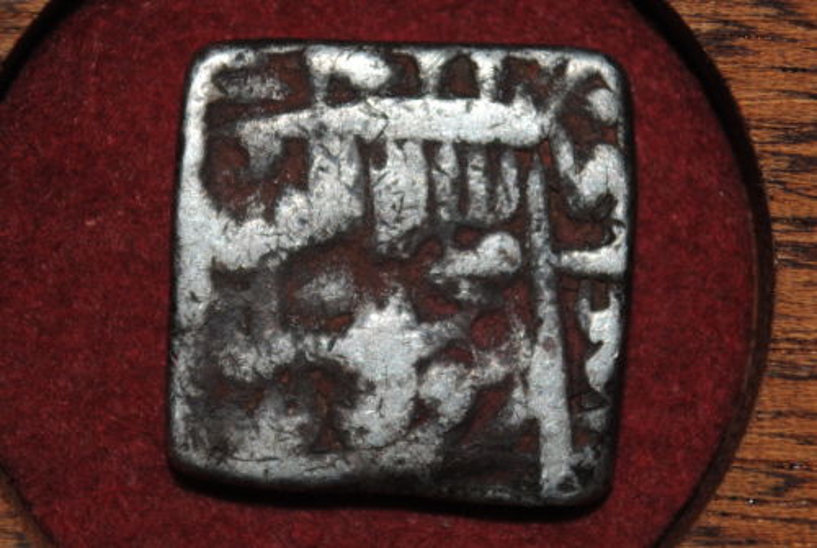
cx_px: 408
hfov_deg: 24.6
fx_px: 1875
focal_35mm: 82
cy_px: 274
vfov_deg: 16.6
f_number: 5.6
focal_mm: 55
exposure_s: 1/125
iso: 100
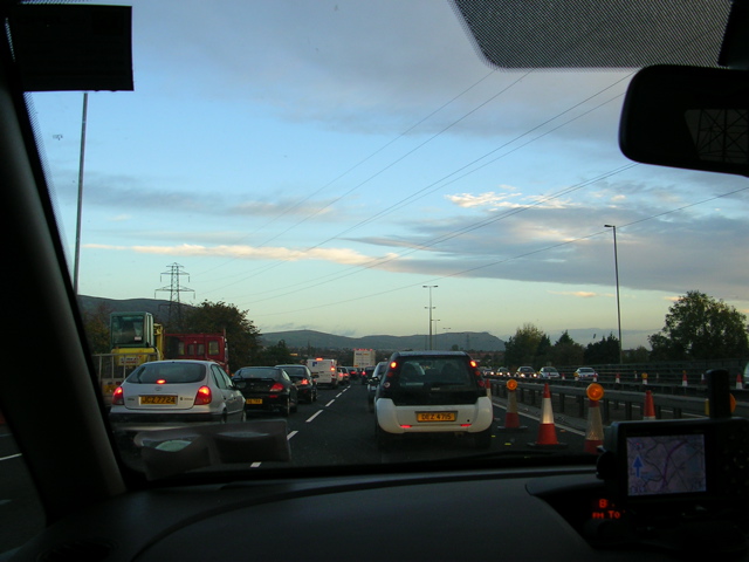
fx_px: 822
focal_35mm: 38
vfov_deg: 37.7
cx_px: 374
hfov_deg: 49.0
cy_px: 281
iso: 50
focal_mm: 5.8
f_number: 2.8
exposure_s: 1/88.7
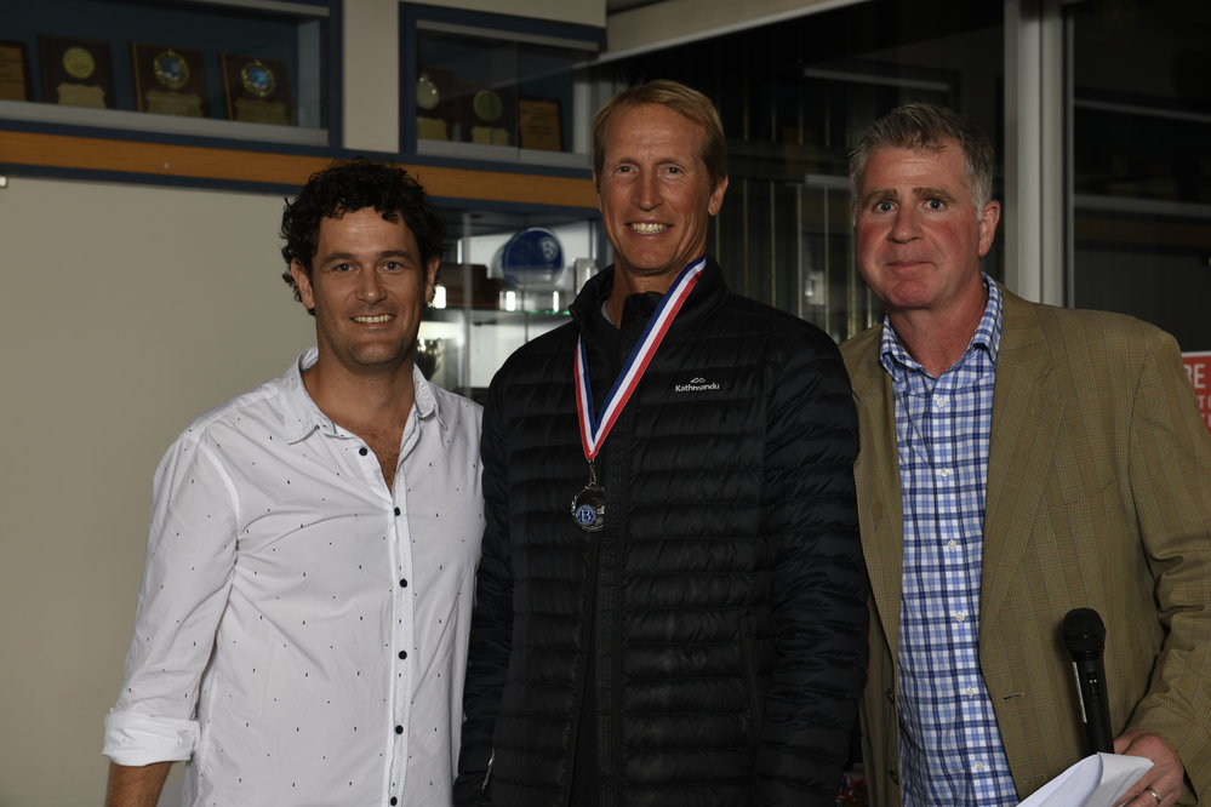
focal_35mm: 70
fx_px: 2355
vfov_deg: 19.5
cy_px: 404
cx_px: 606
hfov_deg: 28.8
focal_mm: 70
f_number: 9
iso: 320
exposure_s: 1/125
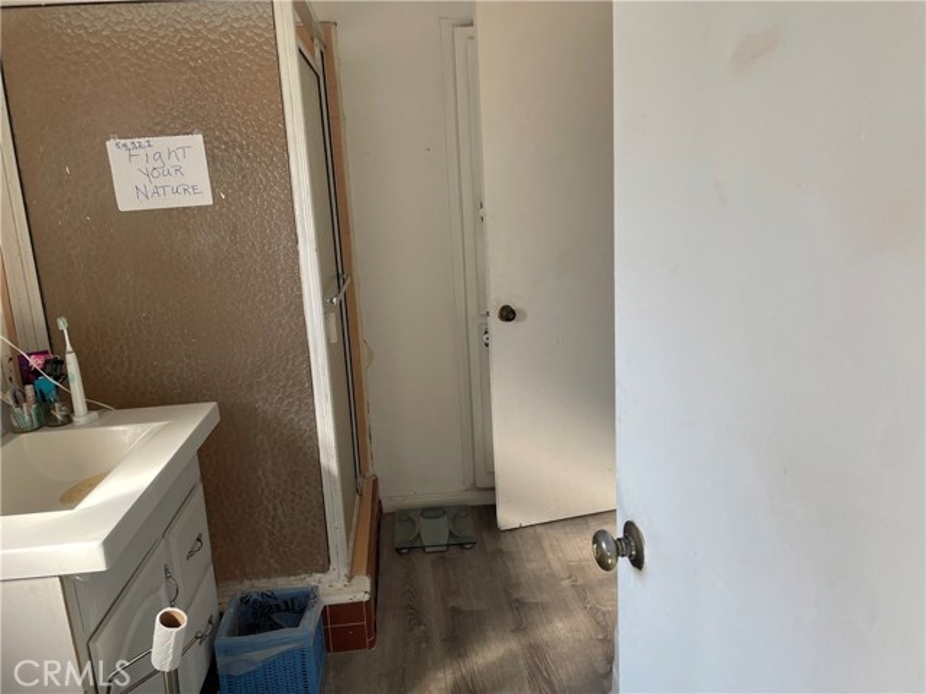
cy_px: 347
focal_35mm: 26
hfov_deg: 67.3
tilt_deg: -13.5
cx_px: 463
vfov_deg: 53.1
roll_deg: +2.6
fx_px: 696
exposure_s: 1/121
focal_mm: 4.2
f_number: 1.6
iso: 125
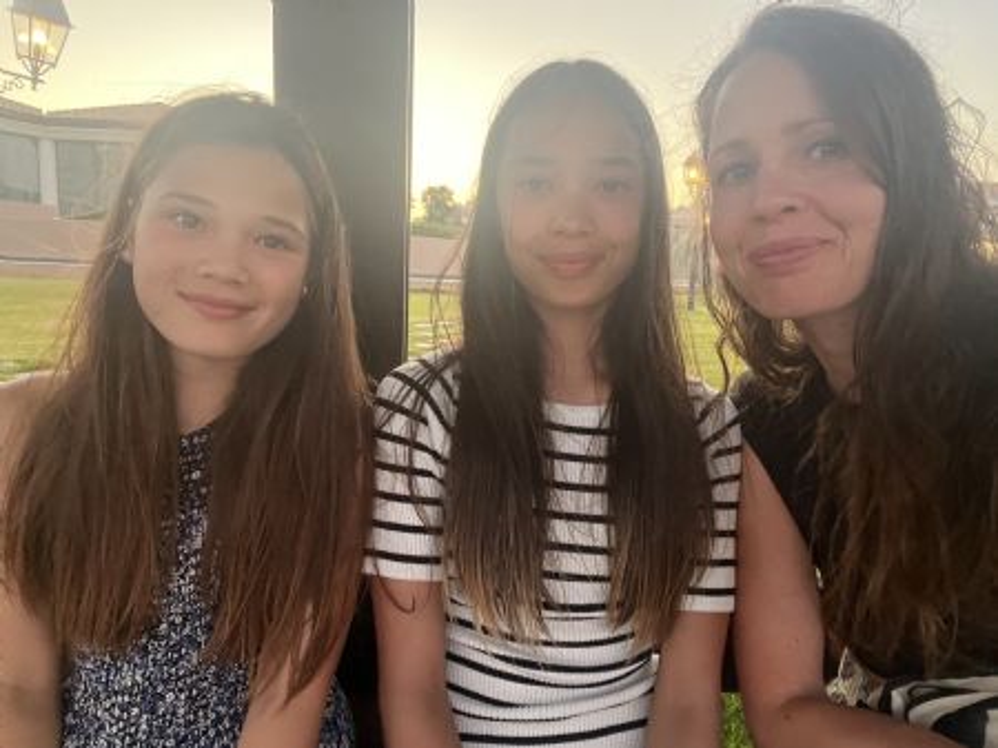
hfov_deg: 74.0
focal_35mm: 23
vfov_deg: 58.8
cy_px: 374
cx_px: 499
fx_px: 663
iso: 400
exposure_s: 1/50
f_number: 2.2
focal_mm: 2.71
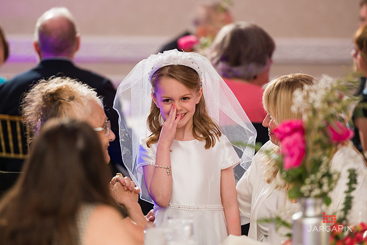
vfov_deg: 6.8
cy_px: 122
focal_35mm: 202
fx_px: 2060
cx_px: 183
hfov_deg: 10.2
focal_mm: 200
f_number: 3.2
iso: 1600
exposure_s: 1/200
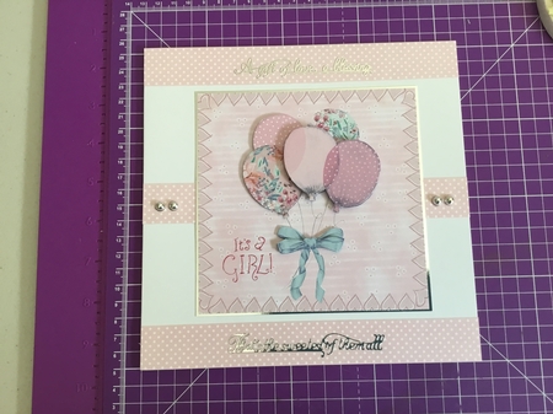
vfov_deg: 45.4
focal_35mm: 31
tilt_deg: -82.2
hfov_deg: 58.4
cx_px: 276
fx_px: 495
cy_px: 207
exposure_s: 1/33
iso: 64
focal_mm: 3.3
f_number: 2.4
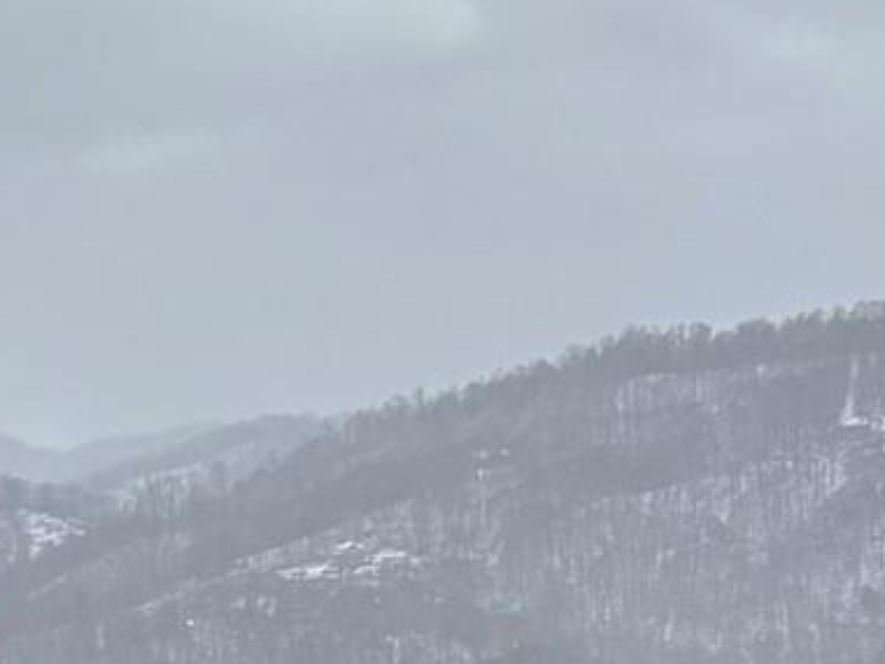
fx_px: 3579
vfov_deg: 10.2
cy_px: 1039
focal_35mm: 140
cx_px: -1334
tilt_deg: -8.1
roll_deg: +4.3
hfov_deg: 11.4
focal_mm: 5.96
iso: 50
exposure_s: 1/2451
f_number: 1.6
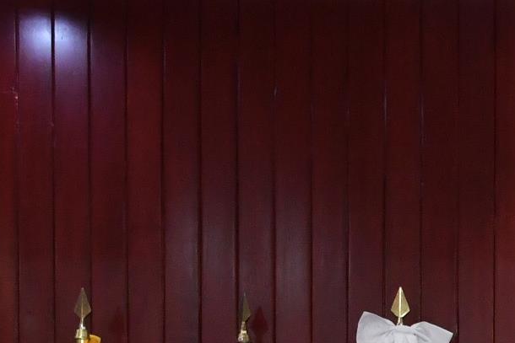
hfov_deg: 11.1
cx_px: 743
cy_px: 781
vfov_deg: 7.3
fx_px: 2547
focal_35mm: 178
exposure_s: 1/100
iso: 1250
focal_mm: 26
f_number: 5.6
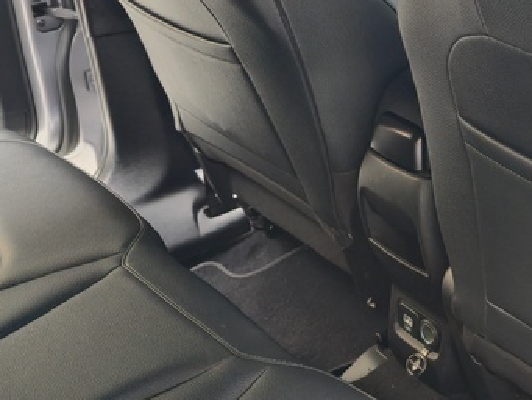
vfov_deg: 20.8
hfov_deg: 27.0
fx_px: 1061
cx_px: 491
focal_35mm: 69
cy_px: 27
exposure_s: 1/60
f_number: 1.7
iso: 160
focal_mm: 6.3
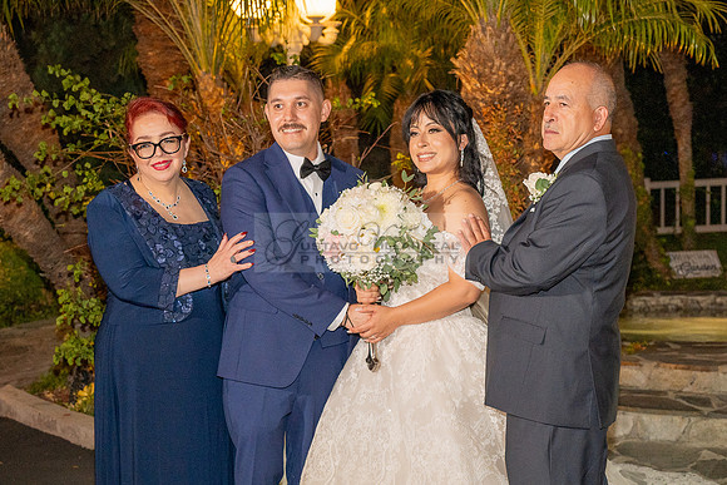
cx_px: 400
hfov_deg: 30.0
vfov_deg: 20.1
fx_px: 1354
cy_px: 369
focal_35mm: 67
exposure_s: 1/200
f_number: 4
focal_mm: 44
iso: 1250
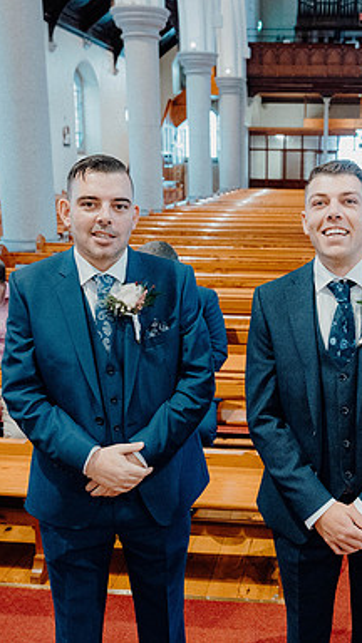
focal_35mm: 38
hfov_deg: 30.6
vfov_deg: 52.8
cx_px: 280
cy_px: 321
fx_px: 648
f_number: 3.5
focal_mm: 24
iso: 6400
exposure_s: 1/200
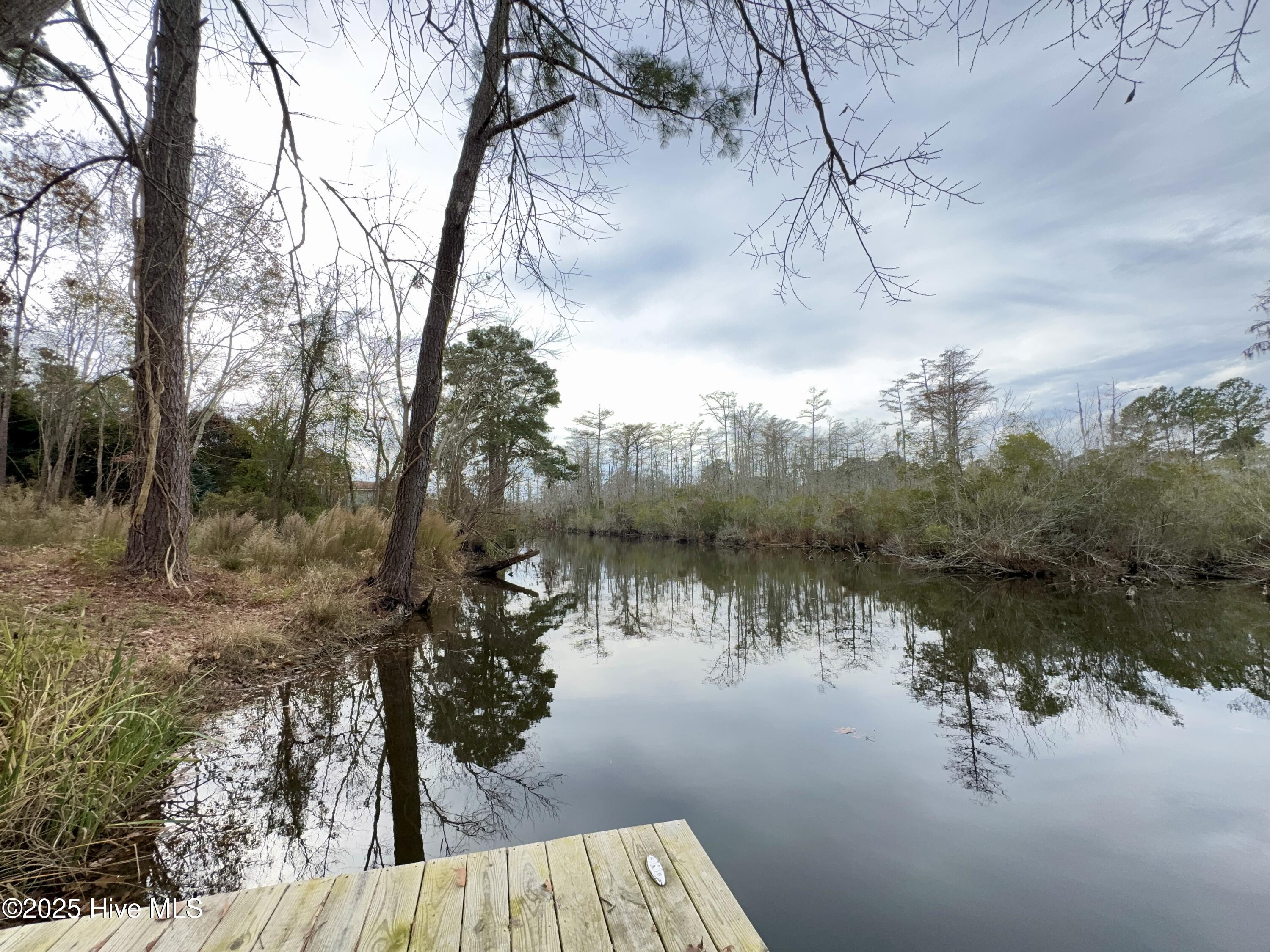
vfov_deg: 85.7
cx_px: 635
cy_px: 476
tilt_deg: +5.1
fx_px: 514
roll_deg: +0.0
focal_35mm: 14
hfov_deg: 102.1
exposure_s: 1/561
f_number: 2.2
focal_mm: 2.22
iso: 40
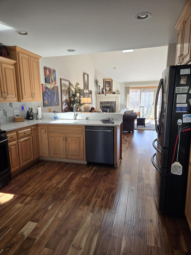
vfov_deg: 73.9
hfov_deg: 58.9
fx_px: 169
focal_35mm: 23
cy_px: 128
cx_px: 96
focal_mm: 5.4
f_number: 1.8
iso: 64
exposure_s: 1/120
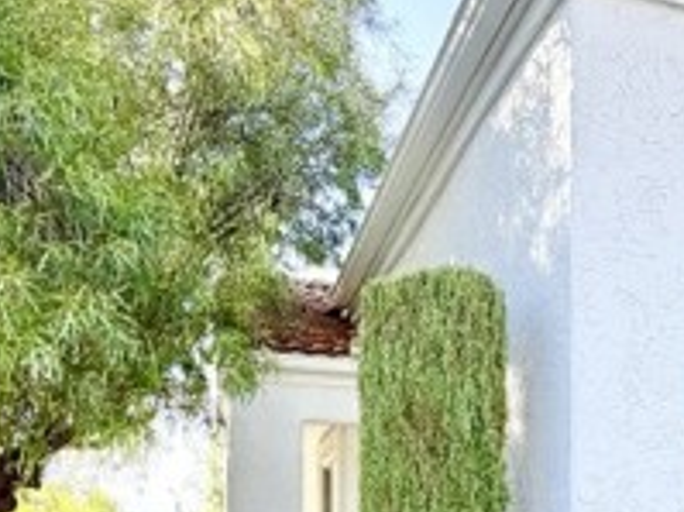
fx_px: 889
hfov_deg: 39.2
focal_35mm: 45
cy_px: 529
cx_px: 612
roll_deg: +0.5
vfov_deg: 29.7
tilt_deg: +0.8
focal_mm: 2.22
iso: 50
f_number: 2.2
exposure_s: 1/502
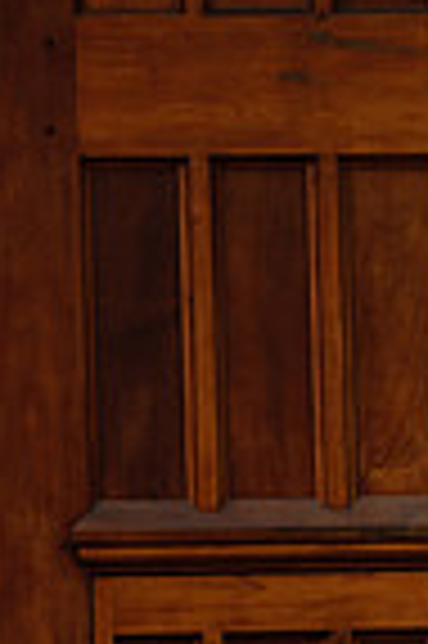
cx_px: 329
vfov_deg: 6.2
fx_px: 5899
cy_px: 770
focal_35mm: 330
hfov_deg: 4.2
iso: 500
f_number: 4
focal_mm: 105
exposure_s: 1/400
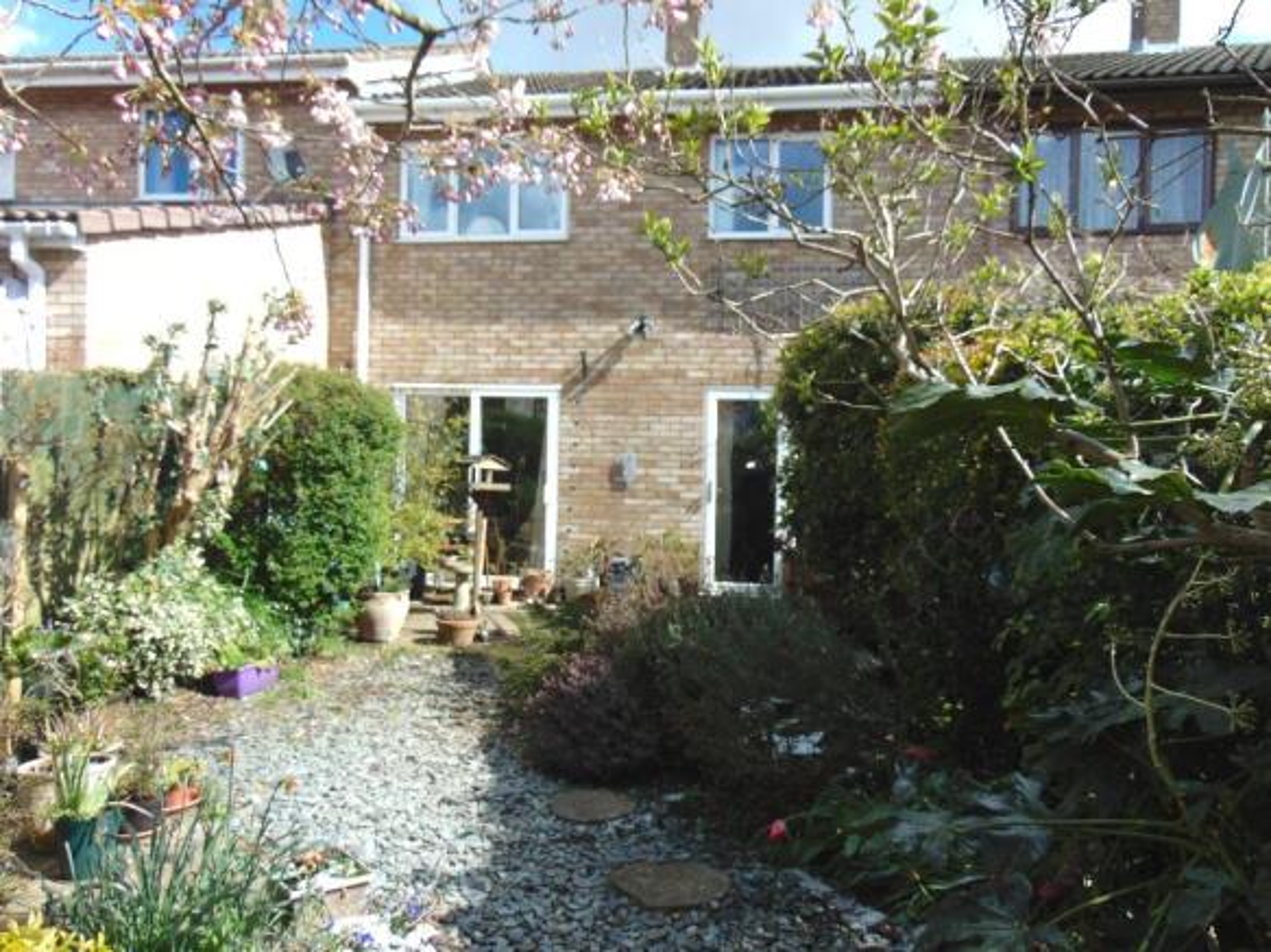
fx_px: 918
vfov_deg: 54.9
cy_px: 476
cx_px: 636
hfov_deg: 69.4
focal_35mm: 25
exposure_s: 1/500
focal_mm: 4.5
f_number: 3
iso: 80
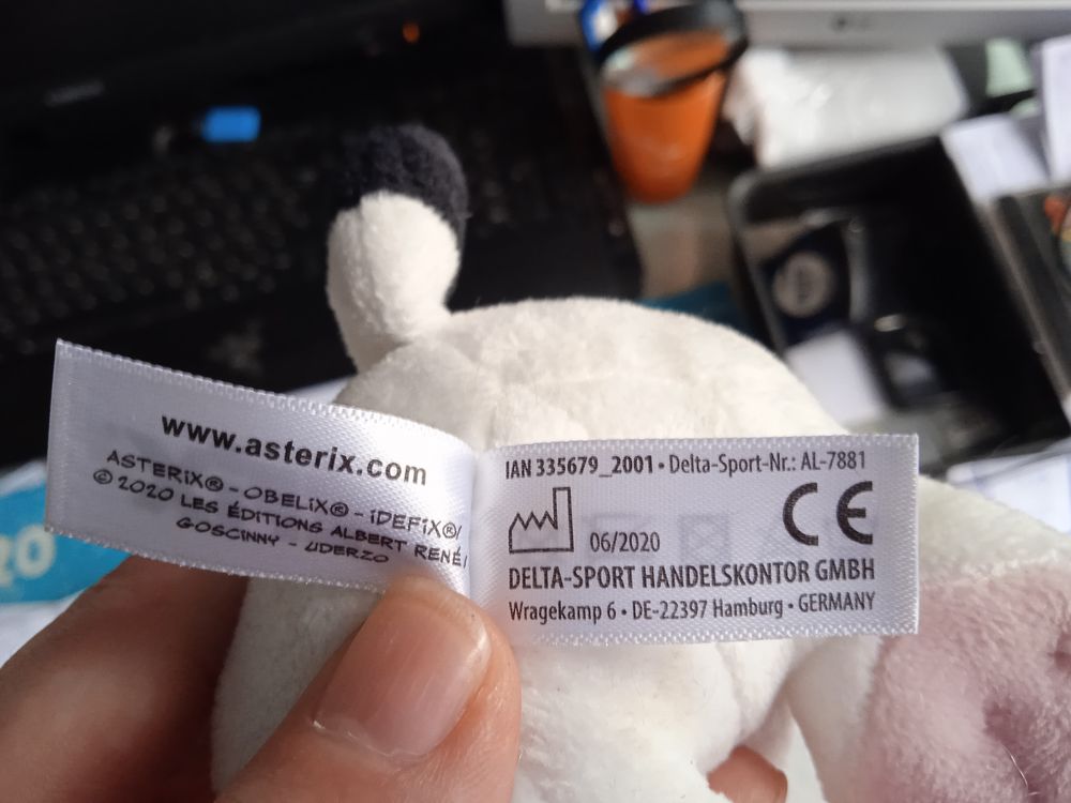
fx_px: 866
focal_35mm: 28
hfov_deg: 63.4
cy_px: 402
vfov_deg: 49.7
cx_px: 536
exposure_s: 1/25
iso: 450
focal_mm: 3.43
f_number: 2.2
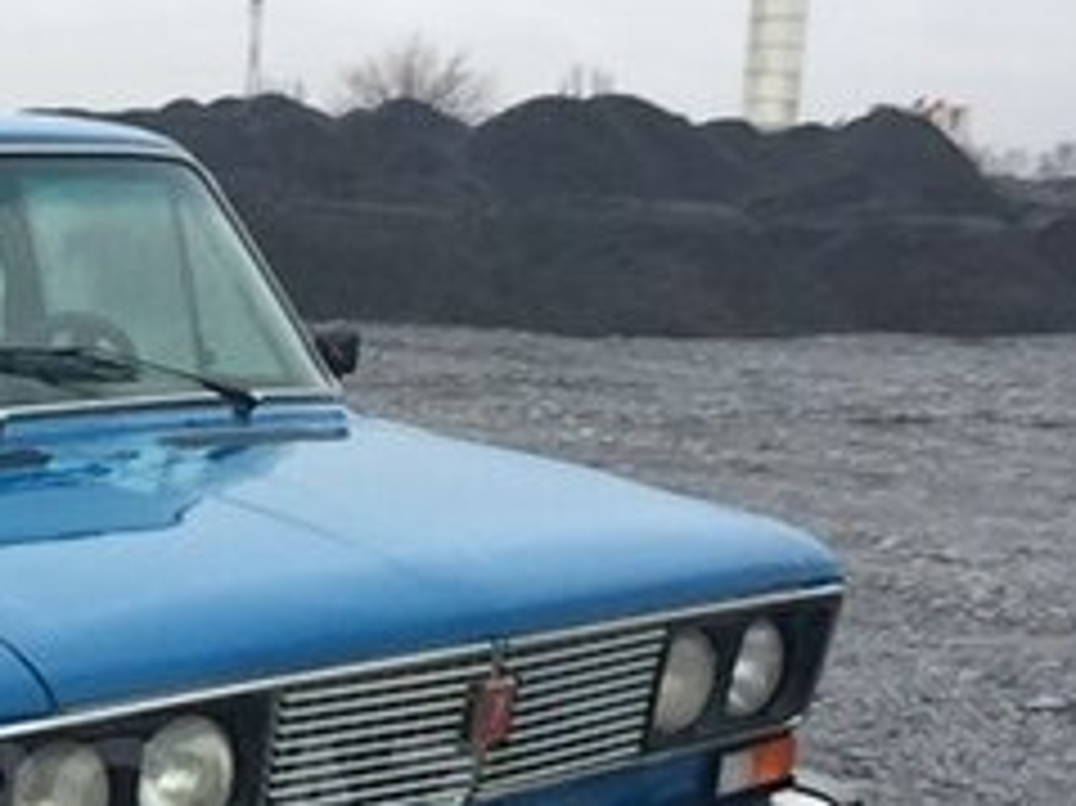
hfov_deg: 23.5
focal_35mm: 80
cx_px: 32
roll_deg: +0.5
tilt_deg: -11.5
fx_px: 2485
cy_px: 808
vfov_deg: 18.0
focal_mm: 4.15
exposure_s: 1/100
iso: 100
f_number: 2.2
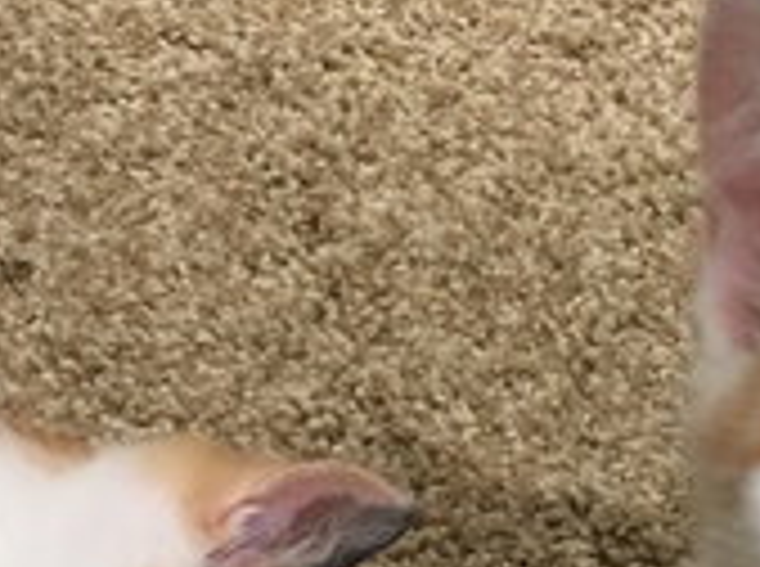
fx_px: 1884
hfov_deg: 22.6
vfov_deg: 16.4
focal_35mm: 86
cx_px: 562
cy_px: 677
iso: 160
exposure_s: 1/30
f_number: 2.2
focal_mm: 4.15
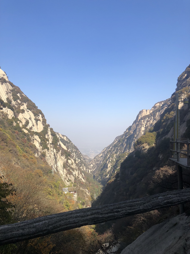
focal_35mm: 28
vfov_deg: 63.4
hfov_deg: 49.7
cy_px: 127
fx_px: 205
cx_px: 95
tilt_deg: -0.3
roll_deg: +0.1
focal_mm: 3.99
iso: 20
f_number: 1.8
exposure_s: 1/1715
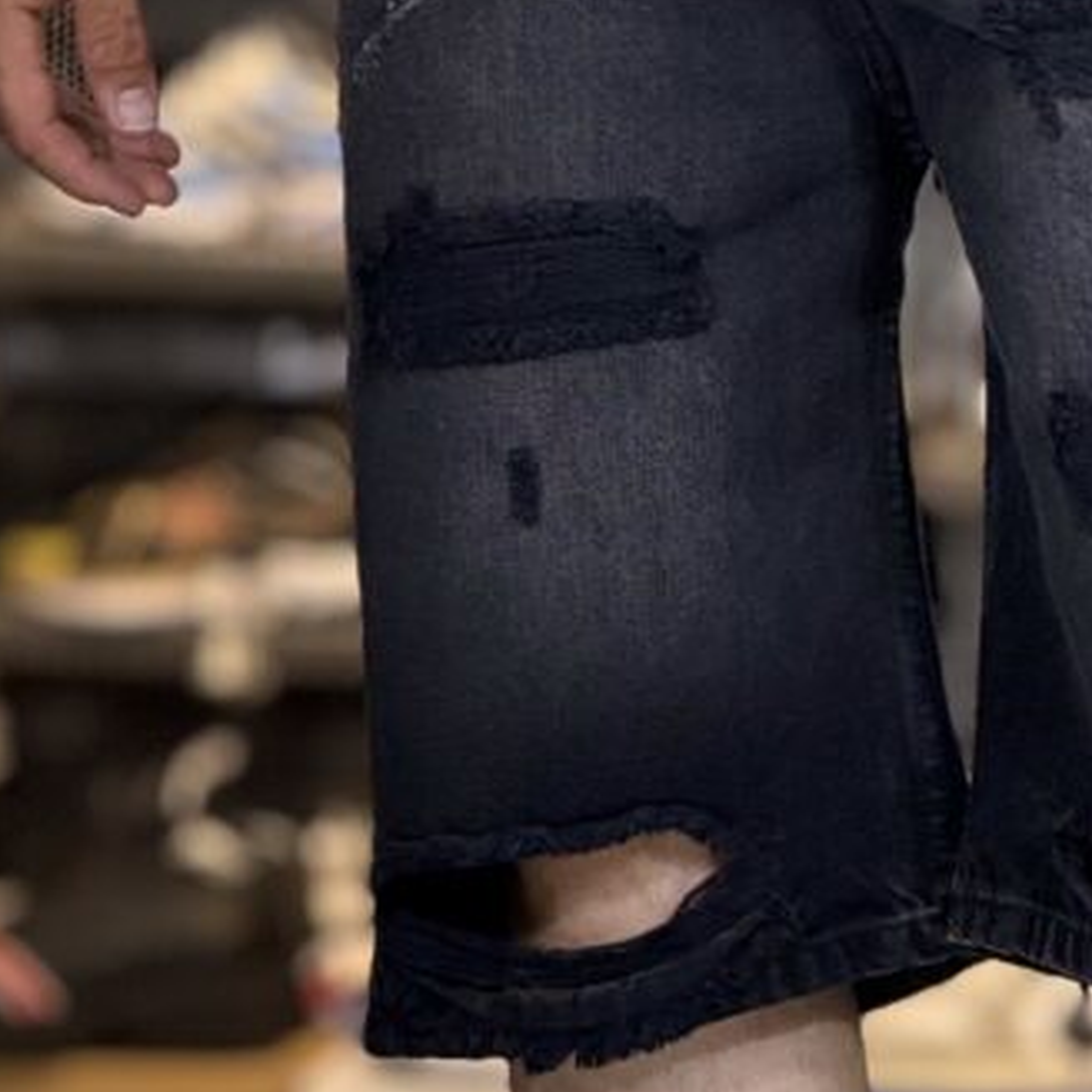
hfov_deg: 5.3
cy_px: 809
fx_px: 11814
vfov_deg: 5.3
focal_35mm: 331
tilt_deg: -4.6
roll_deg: -2.1
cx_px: 946
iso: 160
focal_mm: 15.66
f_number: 2.8
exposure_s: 1/100
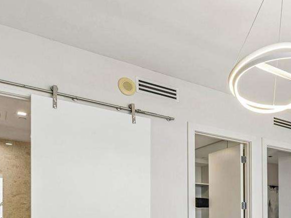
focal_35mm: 37
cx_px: 248
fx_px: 311
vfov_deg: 34.8
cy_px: 222
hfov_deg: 46.4
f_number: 9
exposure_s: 1/25
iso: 200
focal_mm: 14
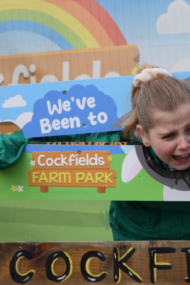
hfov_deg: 11.4
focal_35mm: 119
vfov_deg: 17.2
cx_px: 174
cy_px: 132
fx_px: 942
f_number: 5.6
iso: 400
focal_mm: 40
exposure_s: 1/1600
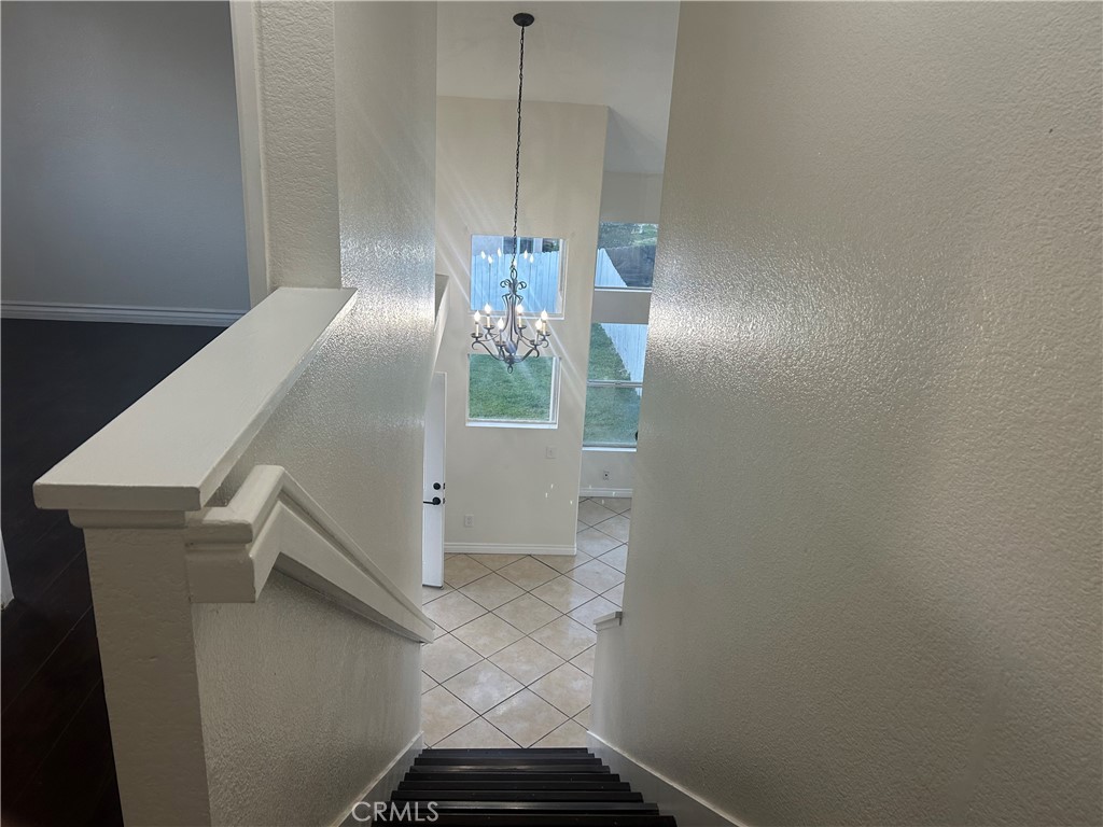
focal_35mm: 26
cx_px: 552
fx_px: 828
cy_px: 414
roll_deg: -3.5
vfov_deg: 53.1
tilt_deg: -20.4
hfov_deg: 67.3
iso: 100
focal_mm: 5.7
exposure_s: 1/120
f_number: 1.5
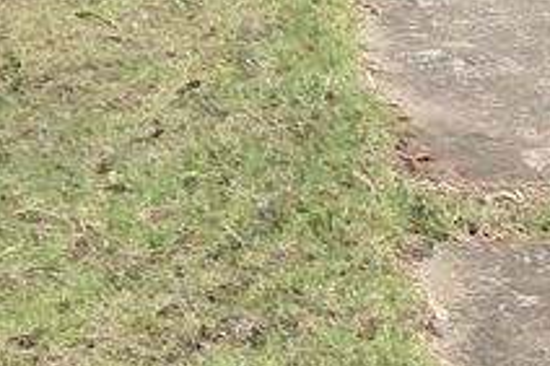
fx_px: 2336
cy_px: -83
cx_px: 493
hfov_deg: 13.3
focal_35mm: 153
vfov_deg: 8.8
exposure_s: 1/500
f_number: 3.7
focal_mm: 6.7
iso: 160
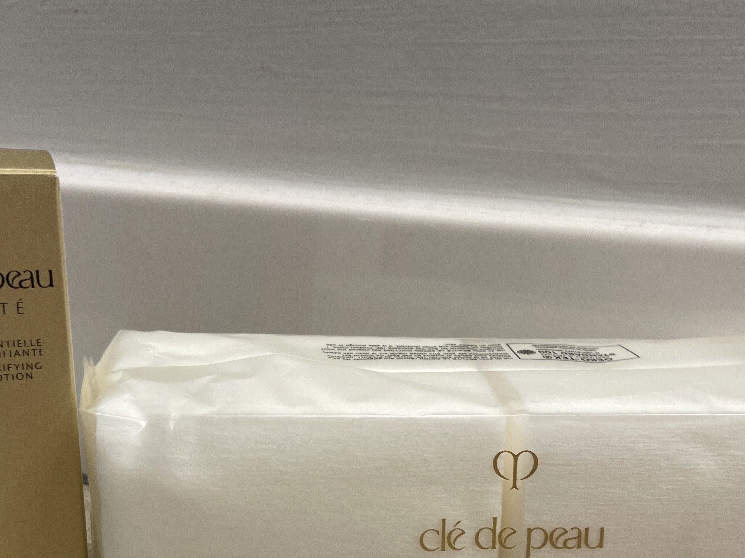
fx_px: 968
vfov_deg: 31.0
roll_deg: -2.8
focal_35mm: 45
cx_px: 394
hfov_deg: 42.1
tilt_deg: -22.2
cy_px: 480
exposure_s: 1/60
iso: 64
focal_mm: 4.2
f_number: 1.6
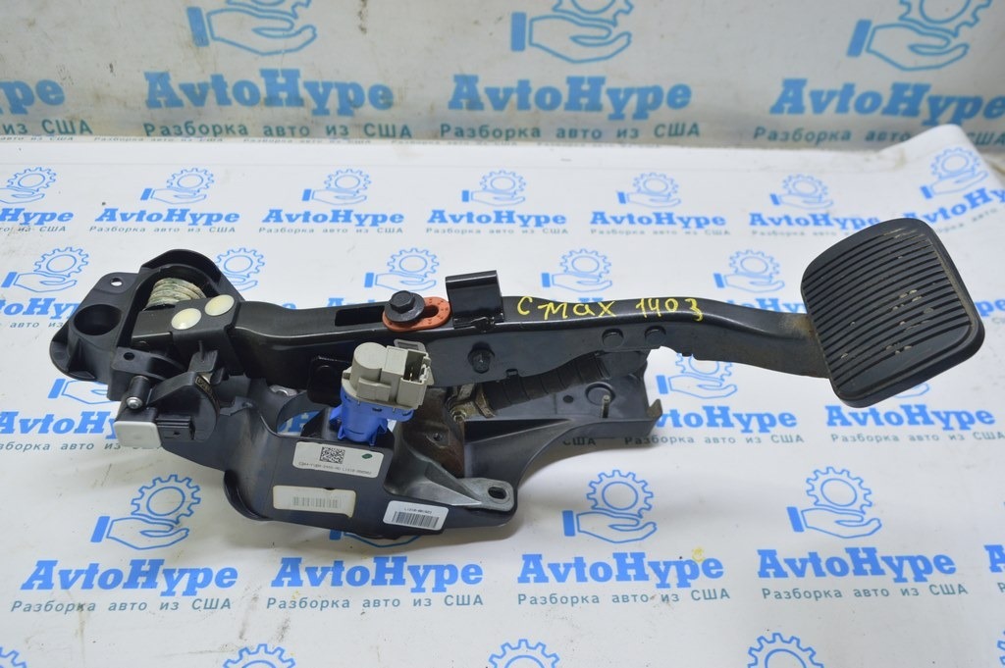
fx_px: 920
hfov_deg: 57.3
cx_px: 502
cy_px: 334
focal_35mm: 33
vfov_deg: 39.9
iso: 400
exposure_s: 1/20
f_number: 5.6
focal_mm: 22
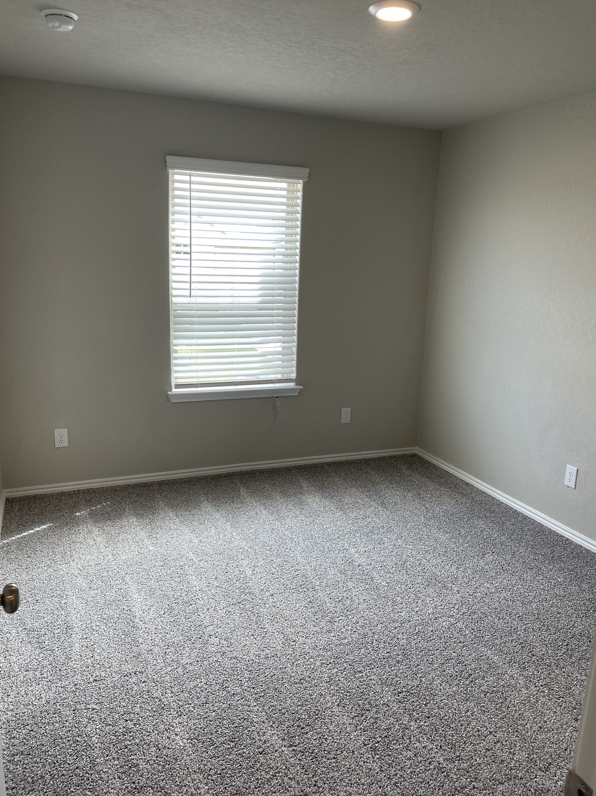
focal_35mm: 27
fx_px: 620
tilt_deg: -12.3
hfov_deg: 51.3
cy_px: 401
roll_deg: -3.0
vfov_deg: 65.3
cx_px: 292
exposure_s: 1/120
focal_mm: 5.1
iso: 50
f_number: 1.6
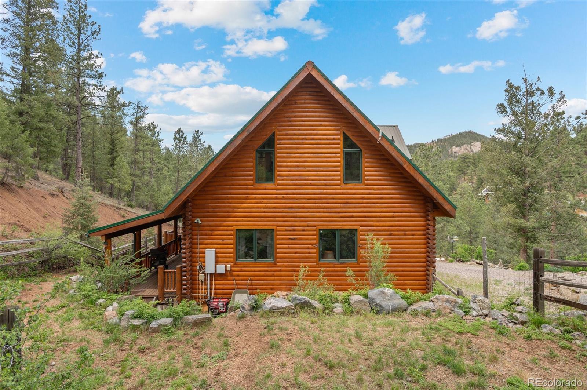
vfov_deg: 70.3
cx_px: 294
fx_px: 277
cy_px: 195
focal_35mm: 17
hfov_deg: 93.3
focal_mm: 17
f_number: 8
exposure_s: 1/160
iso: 400
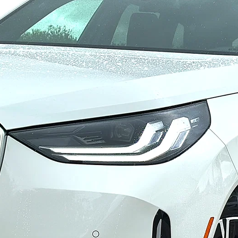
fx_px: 793
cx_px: 118
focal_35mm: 102
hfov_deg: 17.1
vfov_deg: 17.1
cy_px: 119
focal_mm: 6.86
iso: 64
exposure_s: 1/1821
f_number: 1.78
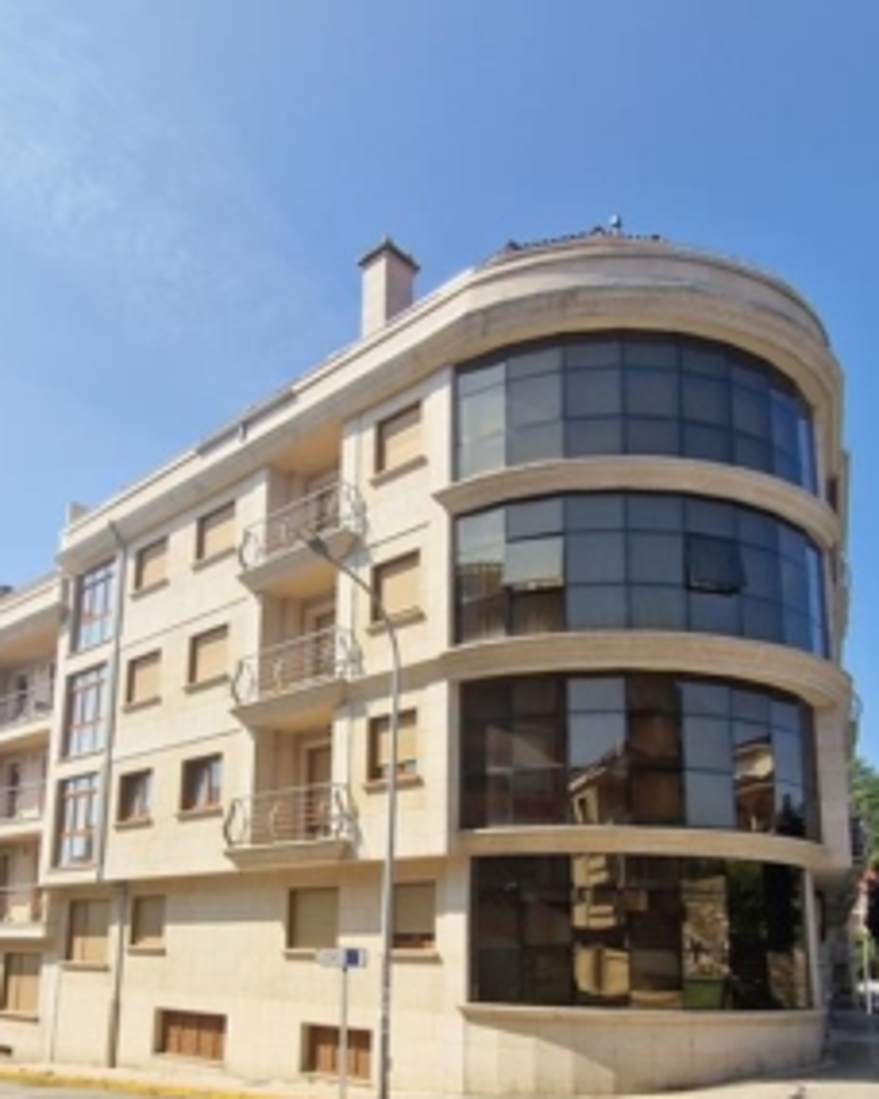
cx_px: 374
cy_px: 775
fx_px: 845
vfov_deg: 63.5
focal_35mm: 26
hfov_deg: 54.7
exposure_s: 1/1752
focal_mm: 2.2
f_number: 2.2
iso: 50
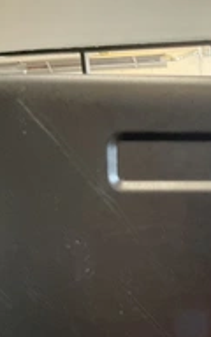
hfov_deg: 18.5
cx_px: 294
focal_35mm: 64
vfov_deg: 31.9
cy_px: 193
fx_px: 589
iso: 250
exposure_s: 1/60
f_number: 1.8
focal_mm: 3
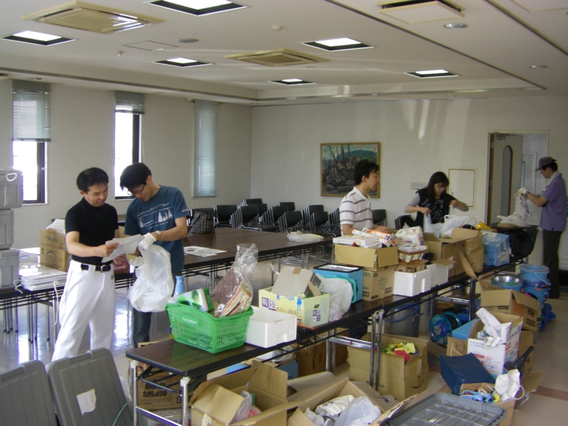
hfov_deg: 49.0
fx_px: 624
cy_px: 213
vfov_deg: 37.7
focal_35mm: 38
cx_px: 284
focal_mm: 6.3
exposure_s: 1/50
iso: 125
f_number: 3.5
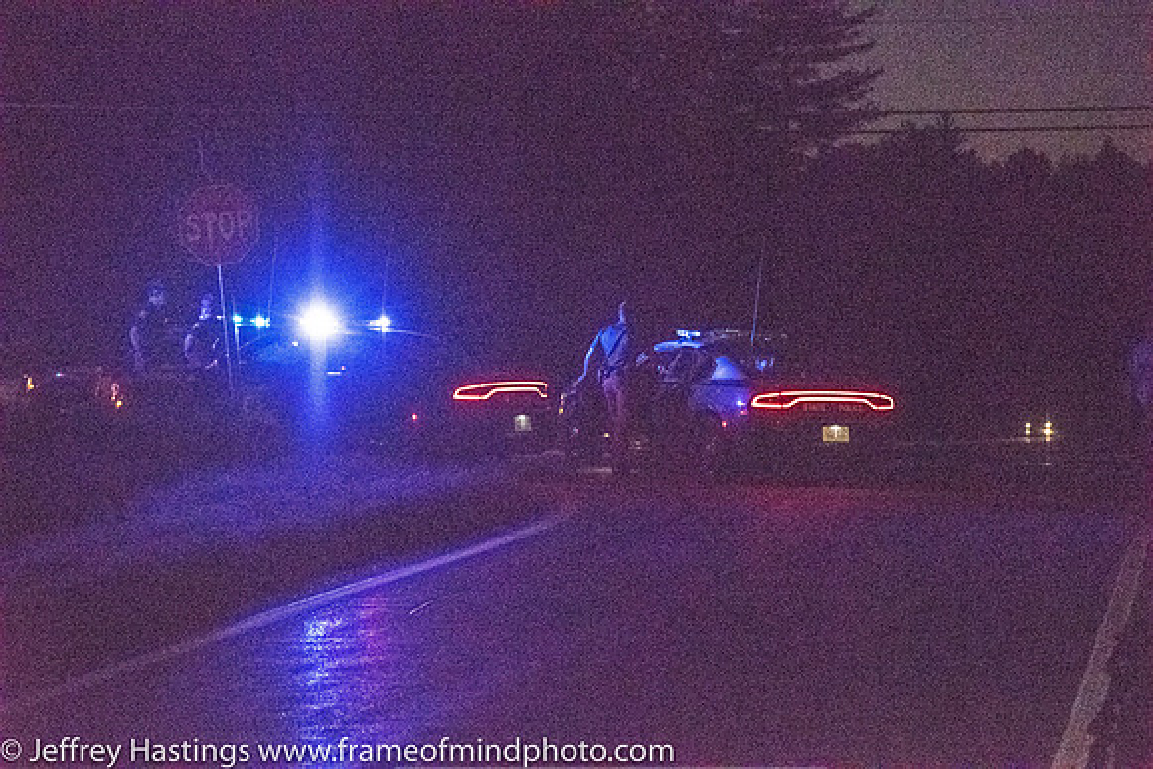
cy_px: 384
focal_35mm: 153
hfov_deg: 13.4
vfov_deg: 9.0
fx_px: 4901
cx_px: 576
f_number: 4.5
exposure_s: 1/3200
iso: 16000
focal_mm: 102
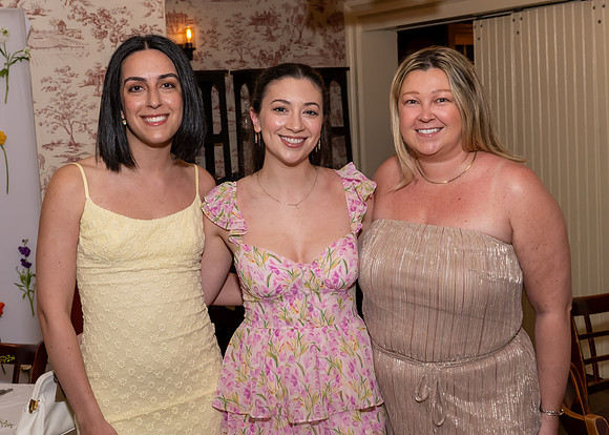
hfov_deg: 40.1
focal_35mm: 48
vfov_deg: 29.2
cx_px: 311
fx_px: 834
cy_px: 186
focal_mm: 26
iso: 800
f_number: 7.1
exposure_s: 1/250
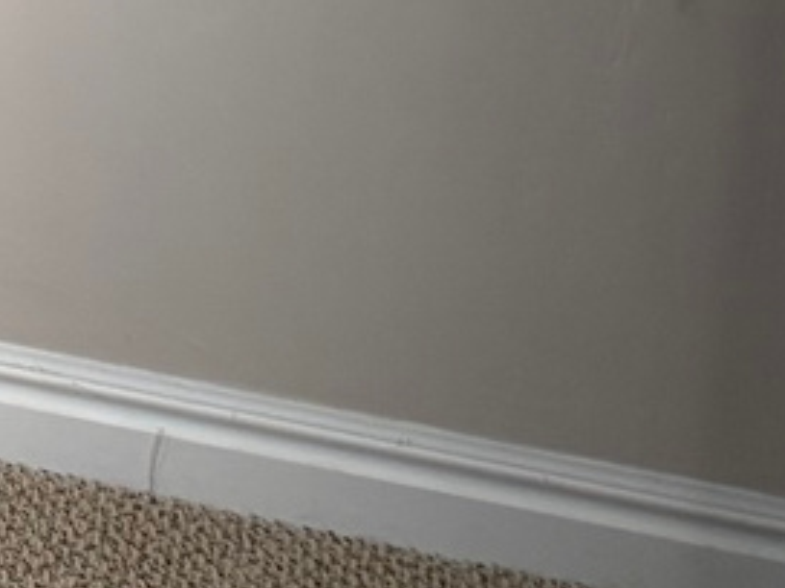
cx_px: -1688
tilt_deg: -9.6
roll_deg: +3.0
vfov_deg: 7.2
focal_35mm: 181
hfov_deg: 8.7
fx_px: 4105
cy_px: -1211
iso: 125
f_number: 1.78
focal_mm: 6.76
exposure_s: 1/60
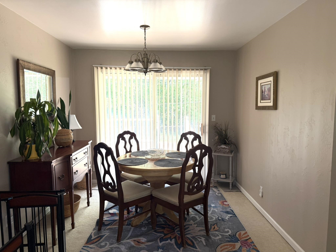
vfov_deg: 56.8
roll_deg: +0.5
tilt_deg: -5.9
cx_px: 168
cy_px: 126
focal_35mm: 24
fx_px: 233
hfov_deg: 71.6
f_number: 1.78
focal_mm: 6.76
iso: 125
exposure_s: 1/190
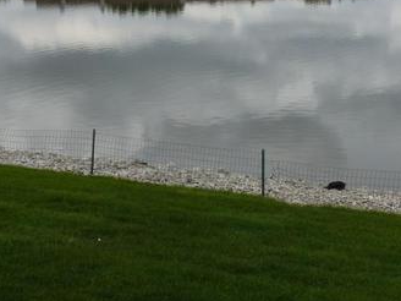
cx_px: 347
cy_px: 31
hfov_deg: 25.6
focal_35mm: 74
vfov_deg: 19.5
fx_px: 857
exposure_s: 1/500
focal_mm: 6.8
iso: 100
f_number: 5
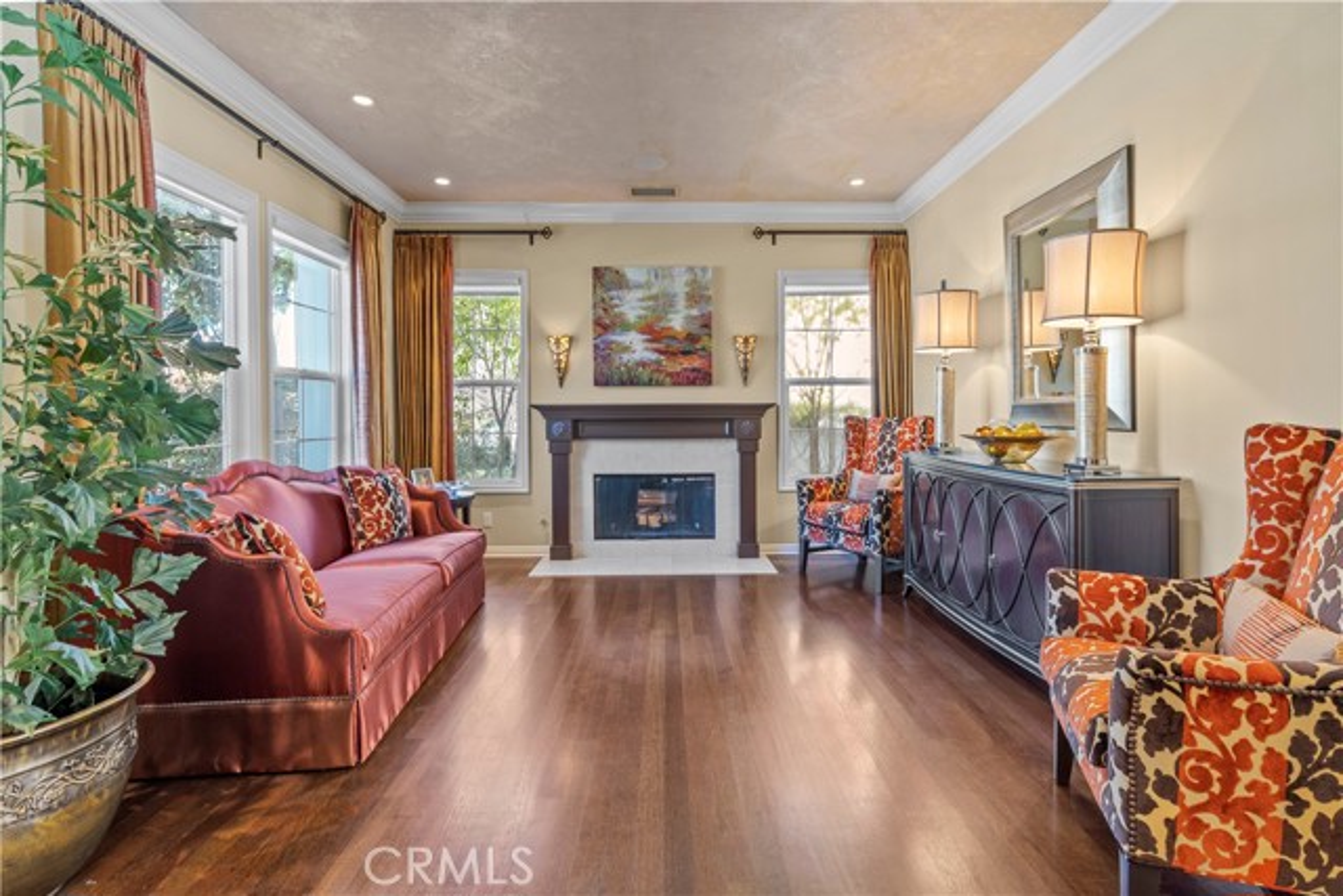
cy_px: 448
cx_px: 672
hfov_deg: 96.7
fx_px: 597
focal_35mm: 16
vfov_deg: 73.8
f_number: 8
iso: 160
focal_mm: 16
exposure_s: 1/1.25
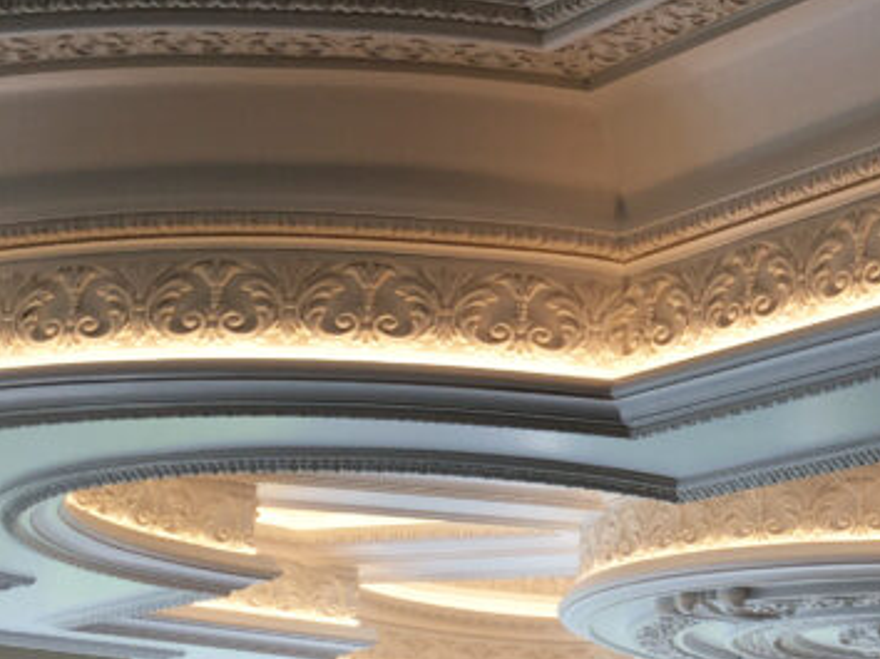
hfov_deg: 22.4
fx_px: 2134
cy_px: 445
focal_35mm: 84
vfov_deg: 17.5
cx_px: 892
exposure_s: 1/120
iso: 25
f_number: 2.2
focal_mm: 4.15
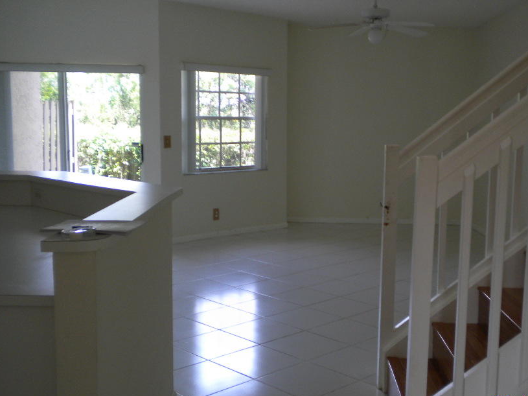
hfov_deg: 42.8
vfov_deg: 32.9
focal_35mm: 44
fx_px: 671
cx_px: 303
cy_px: 207
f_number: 3.1
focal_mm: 6.3
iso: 106
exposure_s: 1/58.3
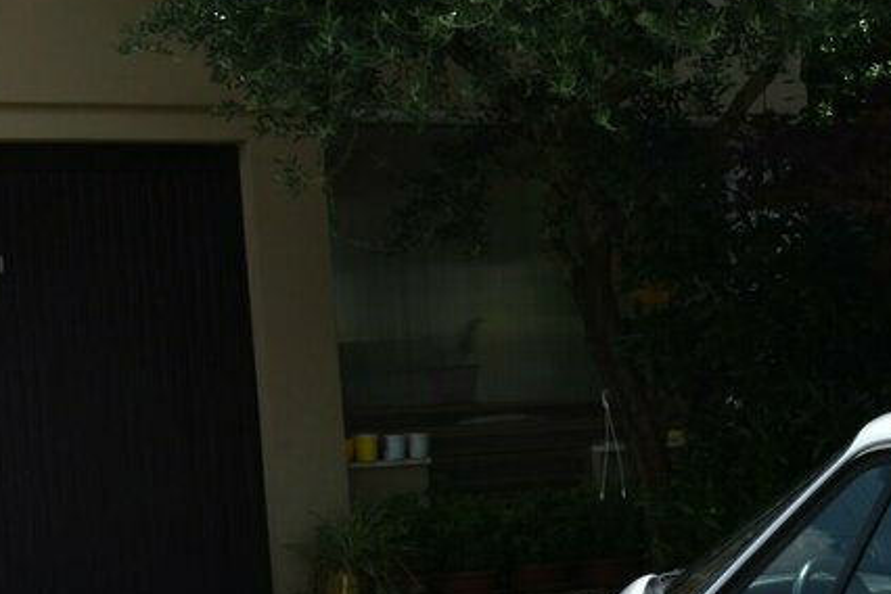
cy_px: 705
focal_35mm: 122
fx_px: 3029
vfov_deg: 11.0
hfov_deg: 15.9
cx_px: 1140
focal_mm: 29
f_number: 9
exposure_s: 1/320
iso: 100
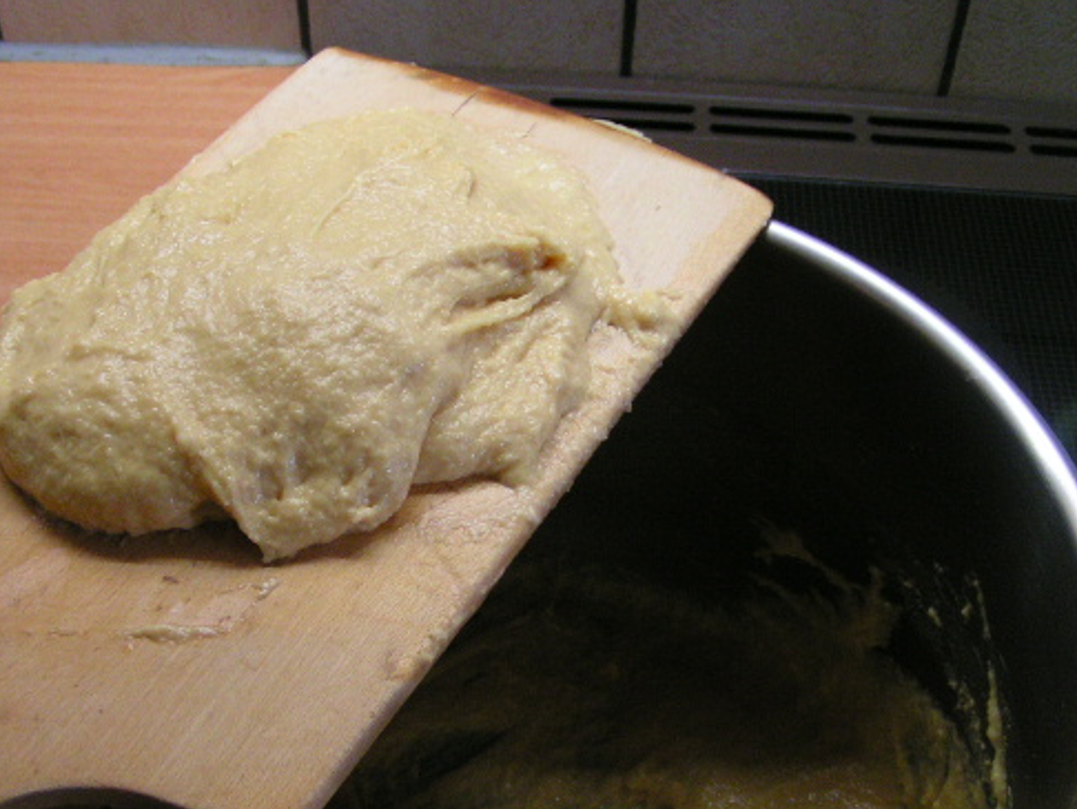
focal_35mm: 50
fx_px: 1556
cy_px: 494
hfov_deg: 38.1
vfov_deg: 29.0
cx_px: 450
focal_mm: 5.8
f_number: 2.8
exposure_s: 1/25
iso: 200
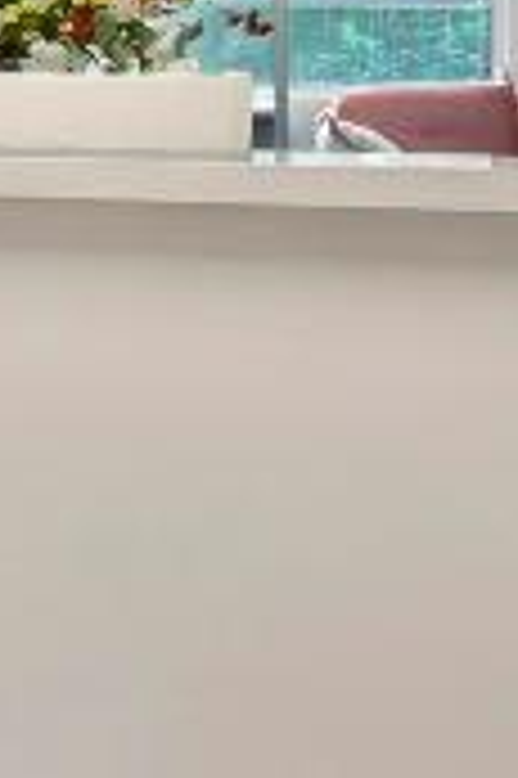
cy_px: 4
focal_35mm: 100
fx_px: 2162
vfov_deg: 19.8
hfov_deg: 8.7
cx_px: -1385
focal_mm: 10
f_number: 8
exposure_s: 1/15
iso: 900
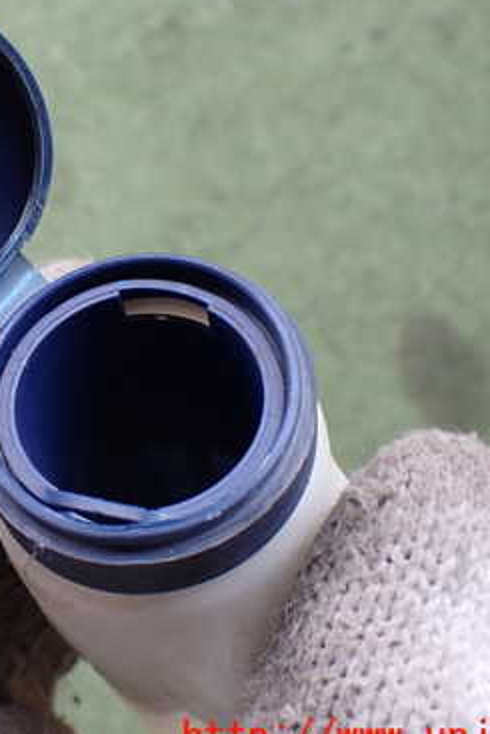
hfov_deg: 25.5
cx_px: 34
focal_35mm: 51
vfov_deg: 38.8
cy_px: 314
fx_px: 1040
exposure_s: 1/125
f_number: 2.3
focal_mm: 5.4
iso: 200
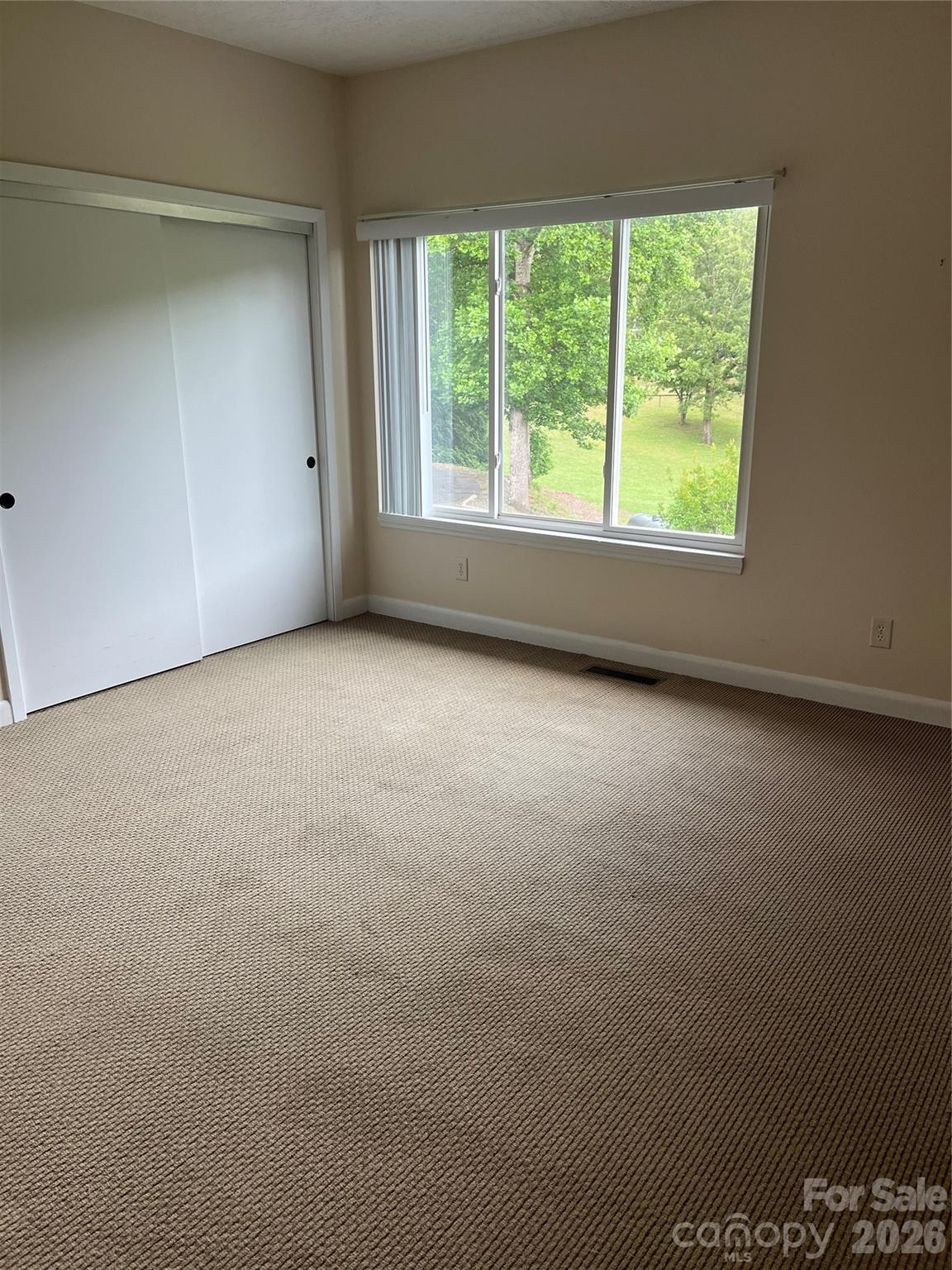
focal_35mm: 26
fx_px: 953
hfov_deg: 53.1
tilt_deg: -17.6
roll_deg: +0.7
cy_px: 635
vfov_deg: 67.3
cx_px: 476
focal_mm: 5.1
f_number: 1.6
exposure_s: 1/120
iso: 100
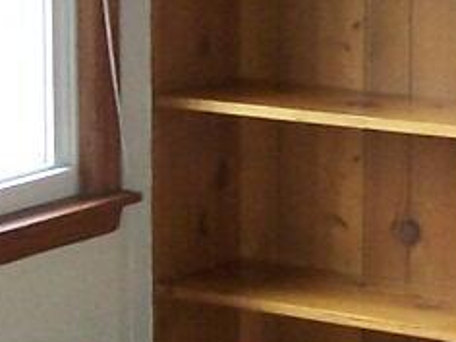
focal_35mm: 250
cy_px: 133
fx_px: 3293
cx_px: 373
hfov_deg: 7.9
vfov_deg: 5.9
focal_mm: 6.3
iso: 140
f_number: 2.8
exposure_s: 1/15
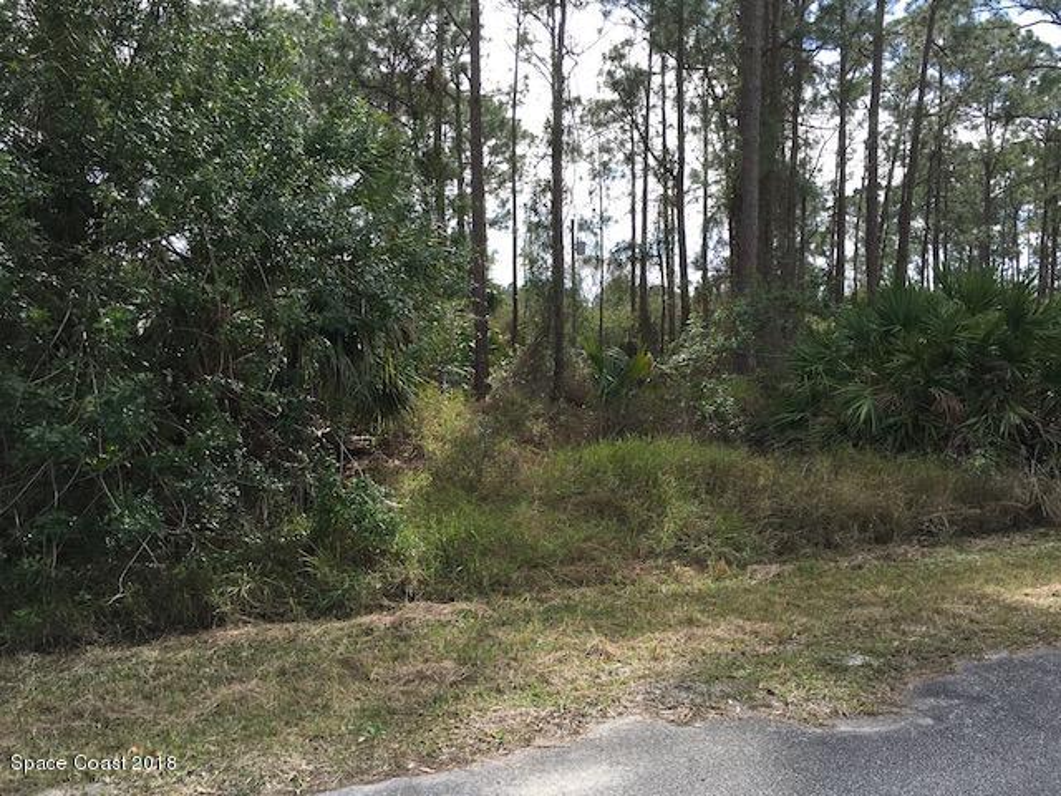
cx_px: 530
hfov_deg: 61.7
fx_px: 889
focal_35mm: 29
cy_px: 398
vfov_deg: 48.2
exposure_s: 1/845
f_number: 2.2
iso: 25
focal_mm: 4.15
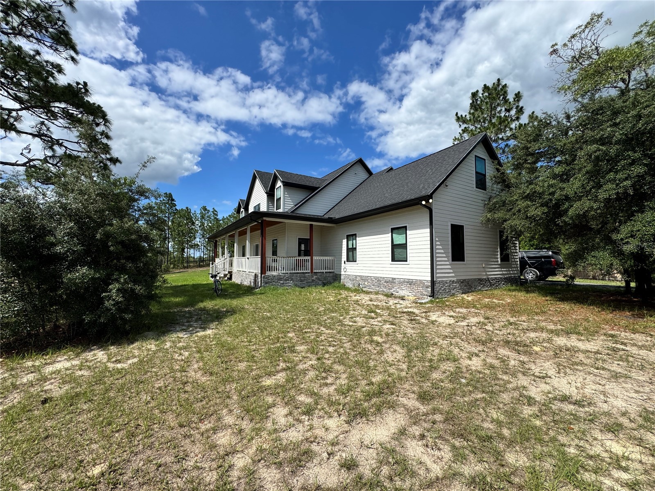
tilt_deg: +2.7
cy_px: 246
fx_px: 265
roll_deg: +0.5
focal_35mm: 14
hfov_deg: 102.1
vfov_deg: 85.7
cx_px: 328
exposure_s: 1/2415
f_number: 2.2
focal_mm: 2.22
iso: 50
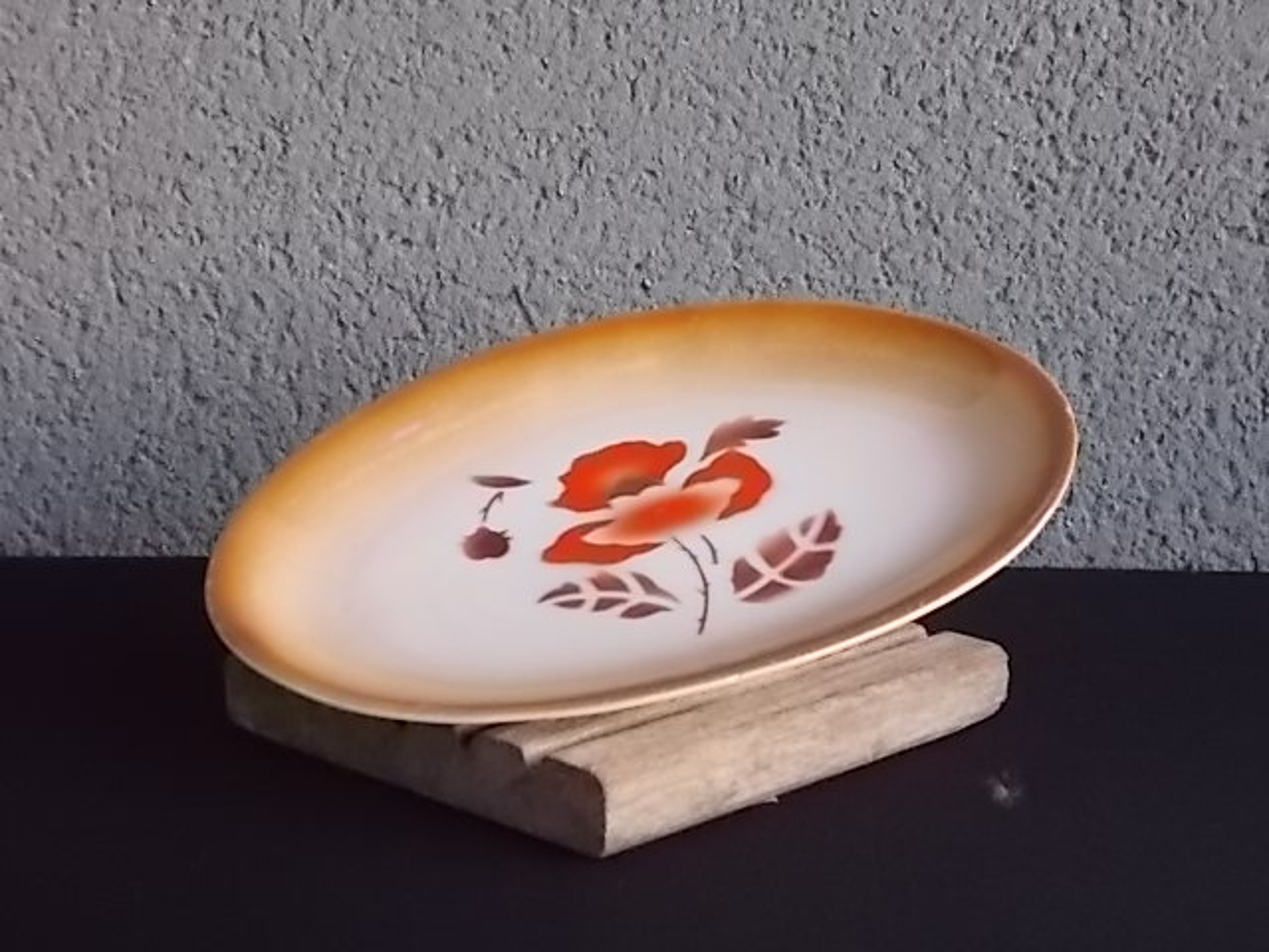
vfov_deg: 22.3
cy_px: 476
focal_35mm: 66
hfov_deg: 29.4
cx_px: 634
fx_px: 2420
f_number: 5.3
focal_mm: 11.8
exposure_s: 1/250
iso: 500
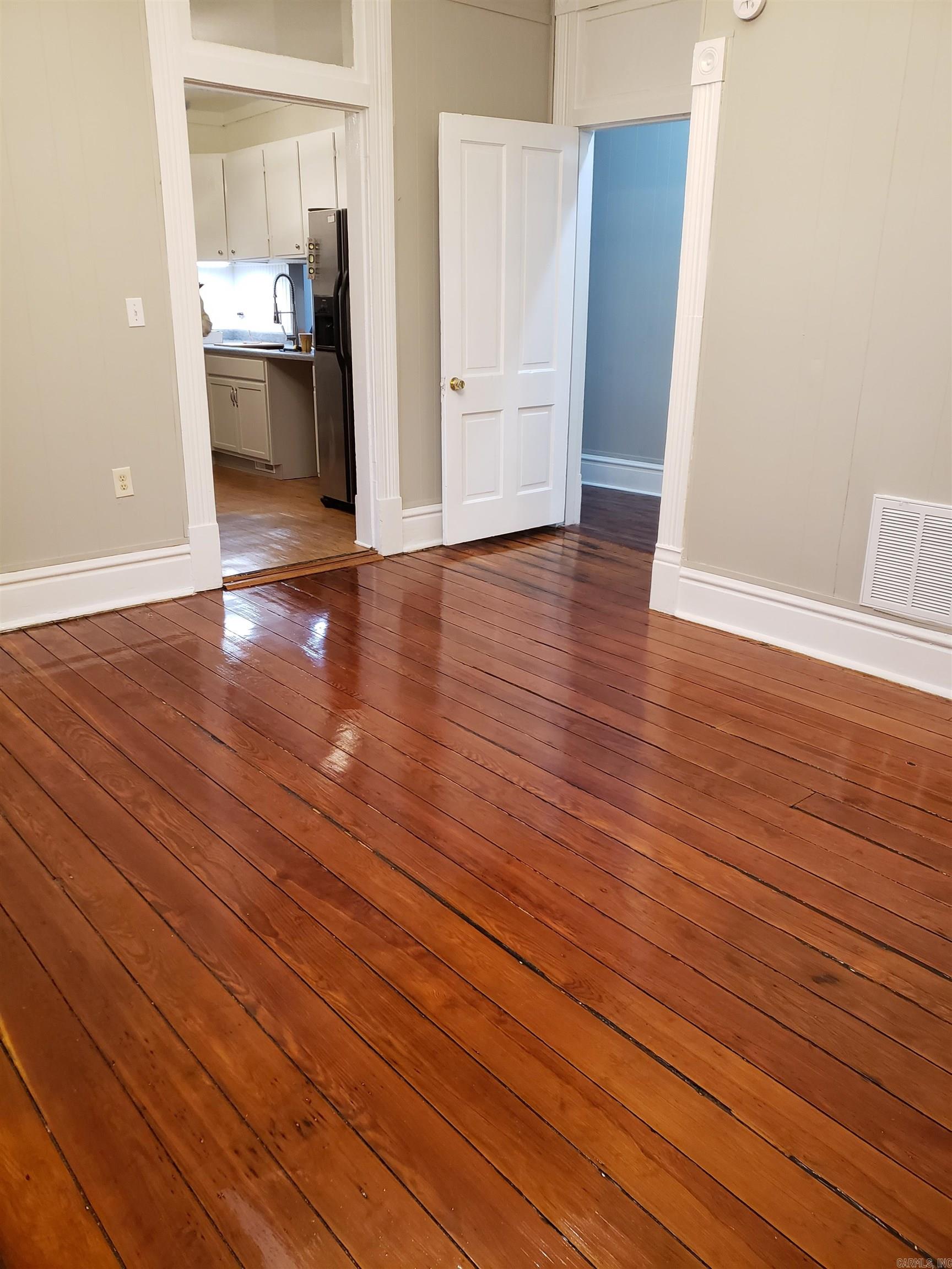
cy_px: 634
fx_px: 953
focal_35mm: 26
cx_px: 476
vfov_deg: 67.3
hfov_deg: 53.1
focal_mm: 4.3
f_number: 1.5
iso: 250
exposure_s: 1/30
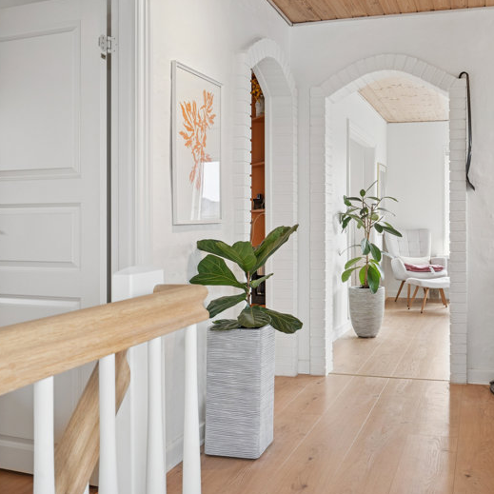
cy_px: 251
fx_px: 614
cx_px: 321
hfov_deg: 43.4
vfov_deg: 43.9
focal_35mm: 38
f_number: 8
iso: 800
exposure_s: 1/30
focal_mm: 29
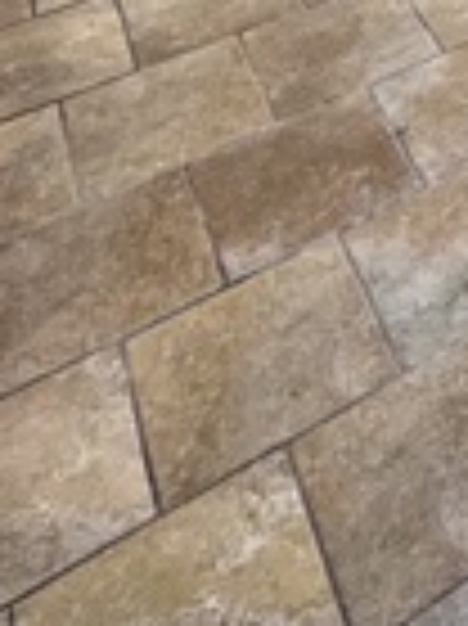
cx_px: 814
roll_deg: +0.1
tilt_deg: -11.9
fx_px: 1210
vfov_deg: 20.1
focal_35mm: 67
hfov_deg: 18.0
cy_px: -525
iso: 500
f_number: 2.2
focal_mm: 2.22
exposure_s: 1/60
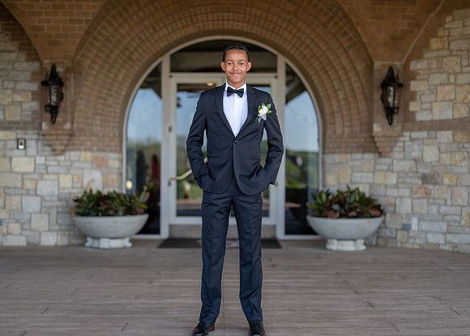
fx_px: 743
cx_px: 229
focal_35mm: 56
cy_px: 163
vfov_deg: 25.5
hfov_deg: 35.1
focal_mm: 50
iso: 160
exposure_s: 1/1250
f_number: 1.3
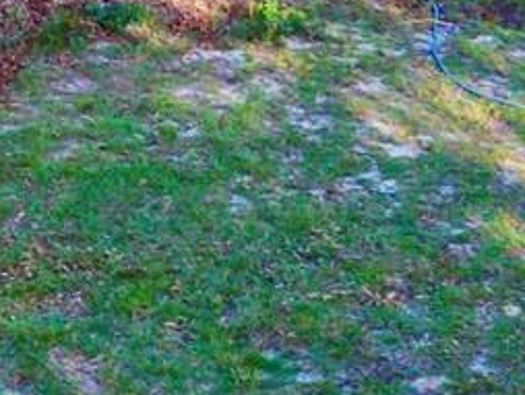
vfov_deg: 8.9
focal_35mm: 151
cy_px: -575
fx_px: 2292
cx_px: 229
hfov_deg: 13.1
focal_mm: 6.72
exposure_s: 1/800
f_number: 1.7
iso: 100
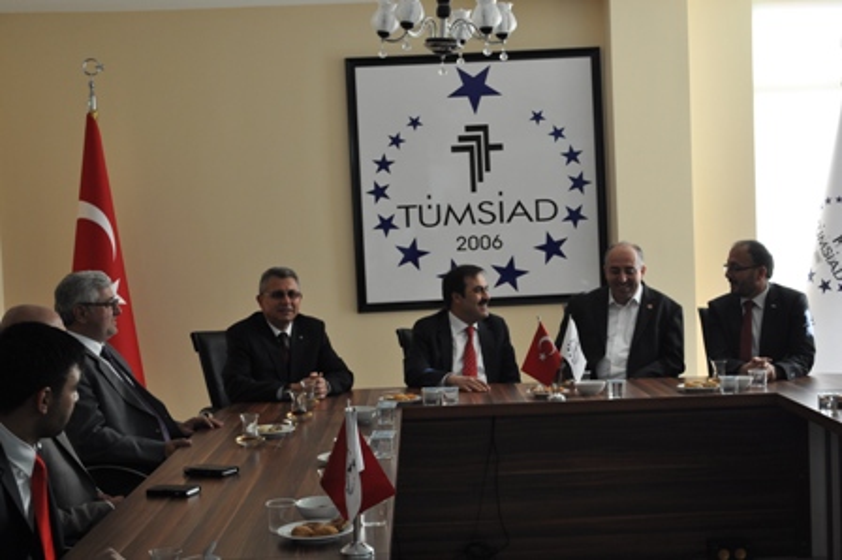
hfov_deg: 37.9
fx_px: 1227
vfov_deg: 25.7
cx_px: 421
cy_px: 280
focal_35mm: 52
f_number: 5.3
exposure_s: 1/125
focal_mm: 35
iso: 400
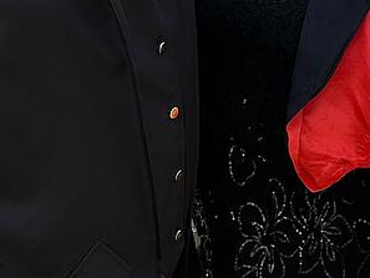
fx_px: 749
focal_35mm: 70
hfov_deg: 27.8
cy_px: -70
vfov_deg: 19.6
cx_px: 177
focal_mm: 5.7
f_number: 1.5
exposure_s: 1/1488
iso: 50
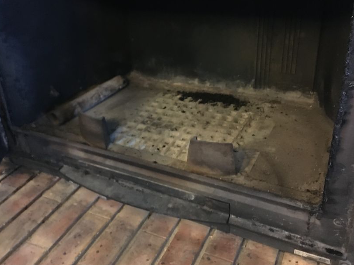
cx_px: 159
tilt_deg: -28.1
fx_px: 368
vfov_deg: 39.5
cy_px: 106
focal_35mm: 36
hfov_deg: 51.3
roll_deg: +4.4
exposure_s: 1/17
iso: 640
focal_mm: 4.15
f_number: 2.2
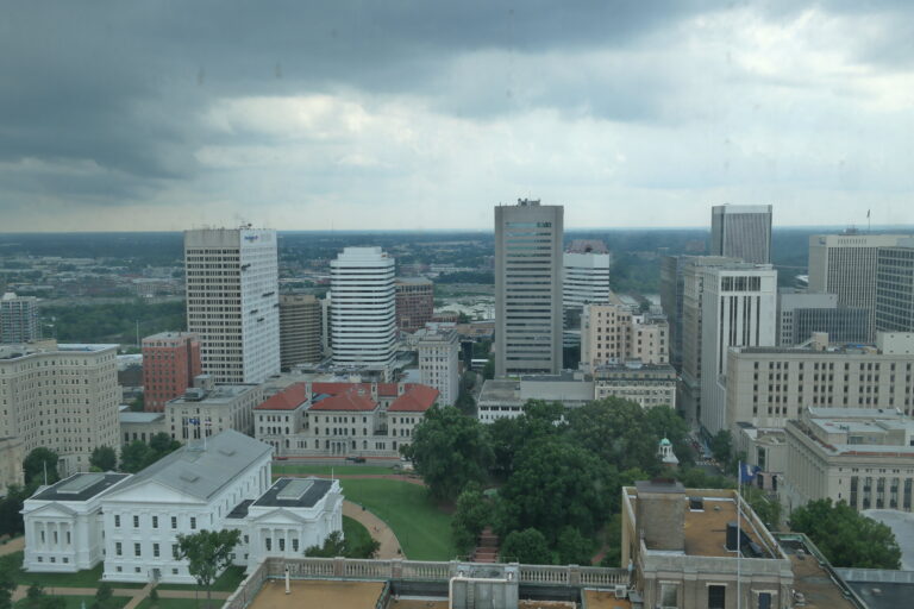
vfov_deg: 43.6
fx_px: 762
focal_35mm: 30
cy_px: 304
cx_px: 457
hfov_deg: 61.9
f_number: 5.6
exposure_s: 1/250
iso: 100
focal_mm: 20
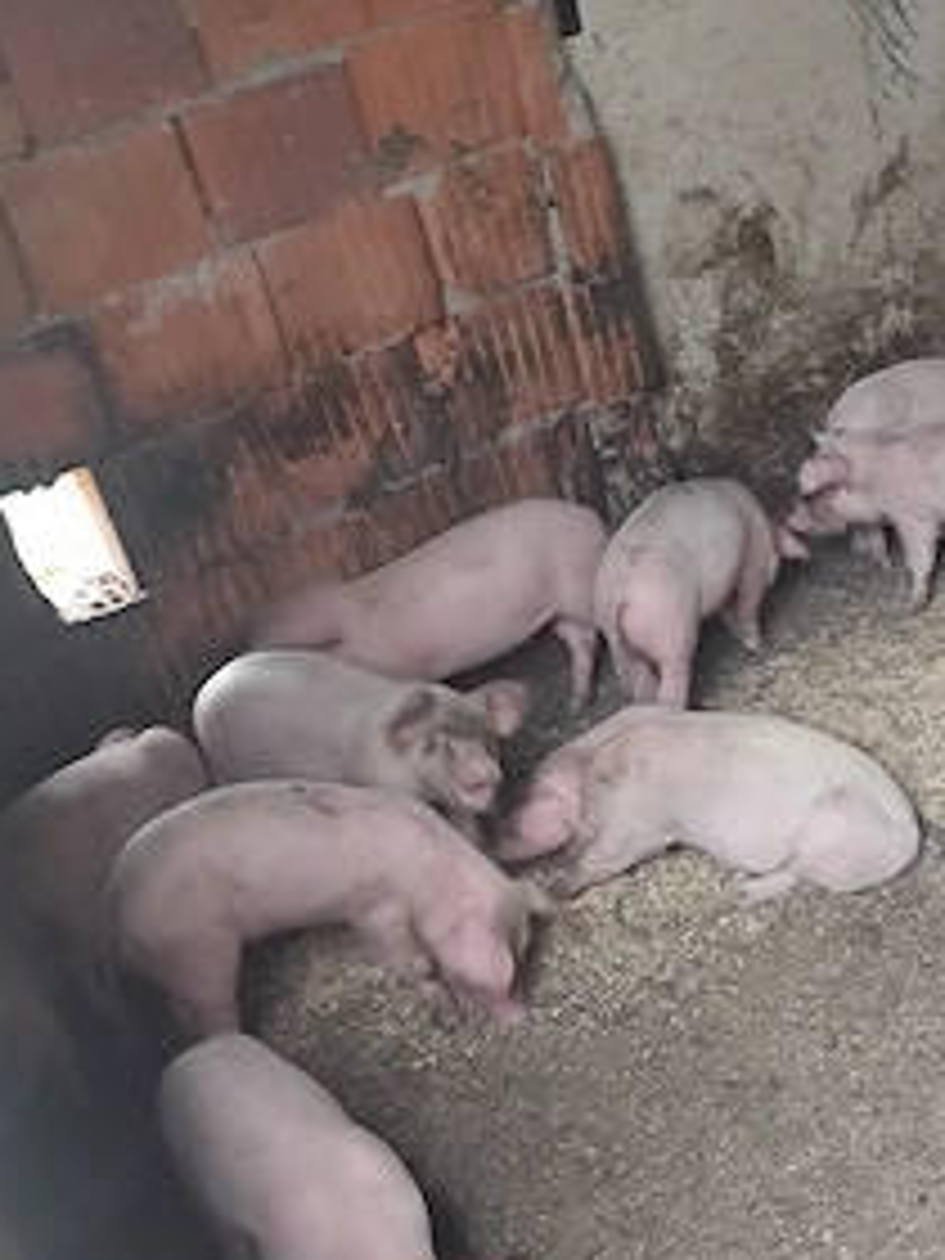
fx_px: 1820
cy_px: 891
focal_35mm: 50
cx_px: 621
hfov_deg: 28.9
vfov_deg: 37.5
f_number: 1.65
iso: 1250
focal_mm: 6.19
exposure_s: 1/20
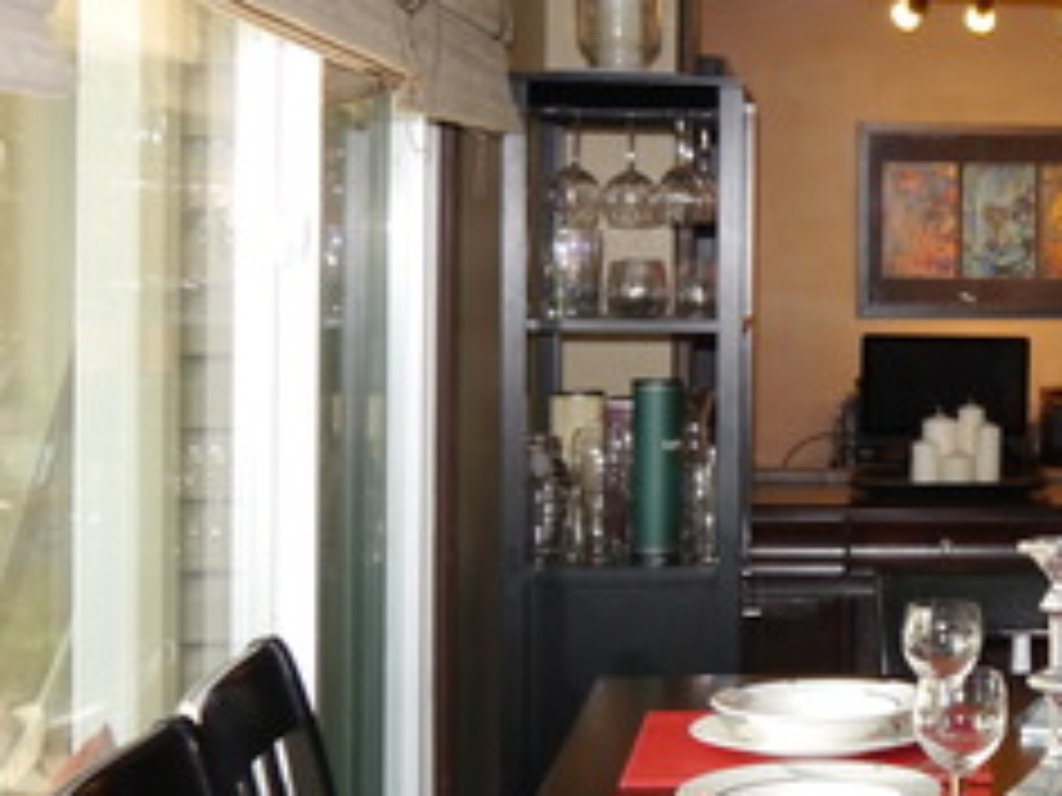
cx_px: 1292
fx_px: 2332
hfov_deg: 23.4
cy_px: 315
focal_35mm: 76
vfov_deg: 19.4
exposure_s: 1/125
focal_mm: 14
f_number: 3.5
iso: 800
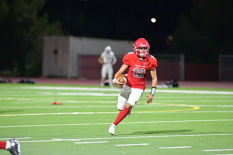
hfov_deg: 6.9
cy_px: 78
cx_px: 116
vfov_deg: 4.6
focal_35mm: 300
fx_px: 1942
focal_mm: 300
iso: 14400
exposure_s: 1/1250
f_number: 4
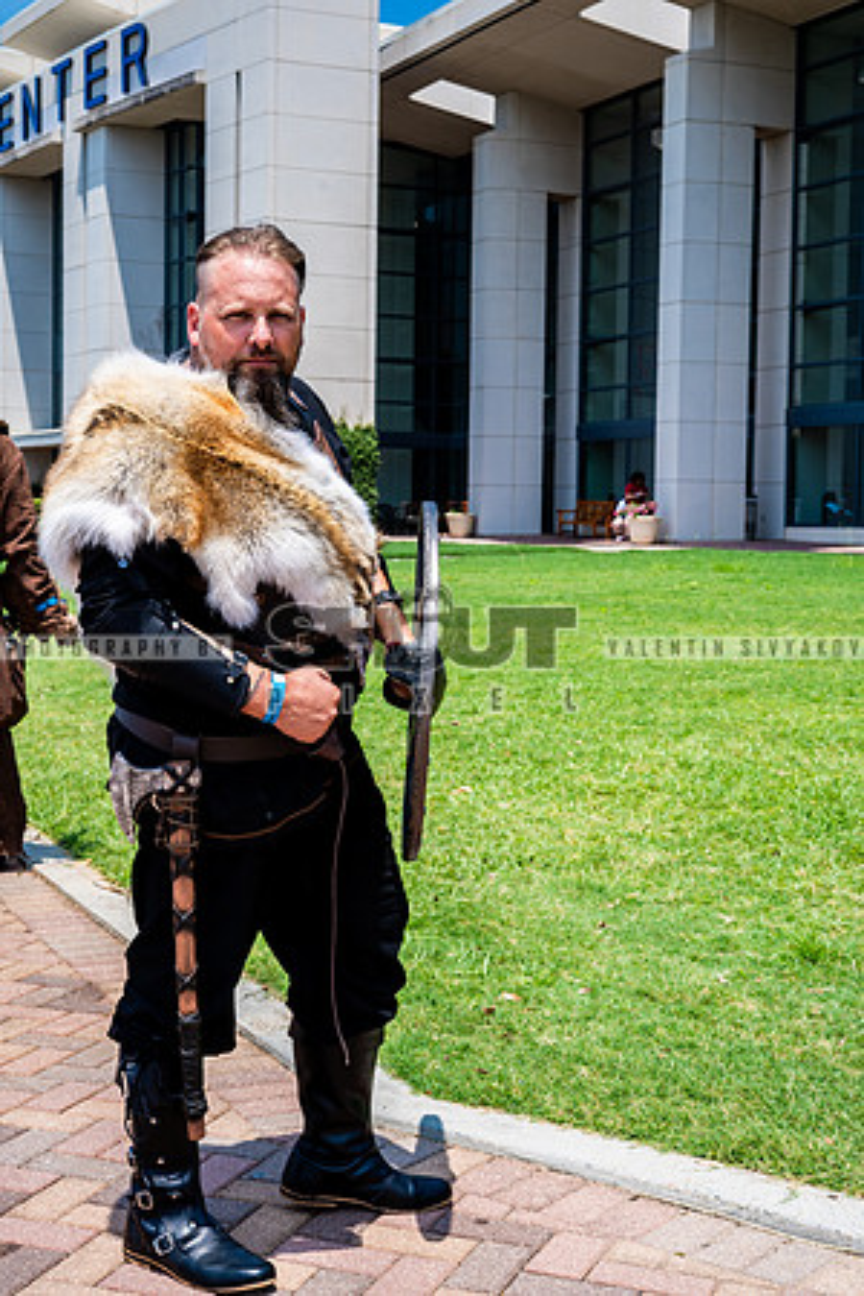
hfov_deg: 27.0
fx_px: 1800
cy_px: 648
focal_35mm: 50
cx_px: 432
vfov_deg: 39.6
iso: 100
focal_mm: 50
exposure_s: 1/200
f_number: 10
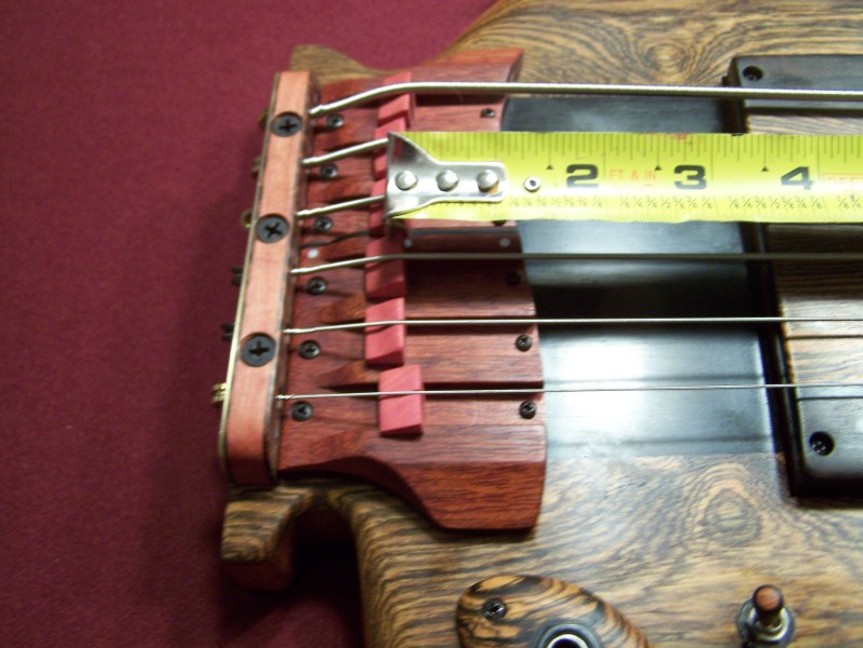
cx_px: 432
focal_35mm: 38
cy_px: 324
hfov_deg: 49.0
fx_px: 947
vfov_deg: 37.7
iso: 160
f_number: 2.8
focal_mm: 6.3
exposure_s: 1/8
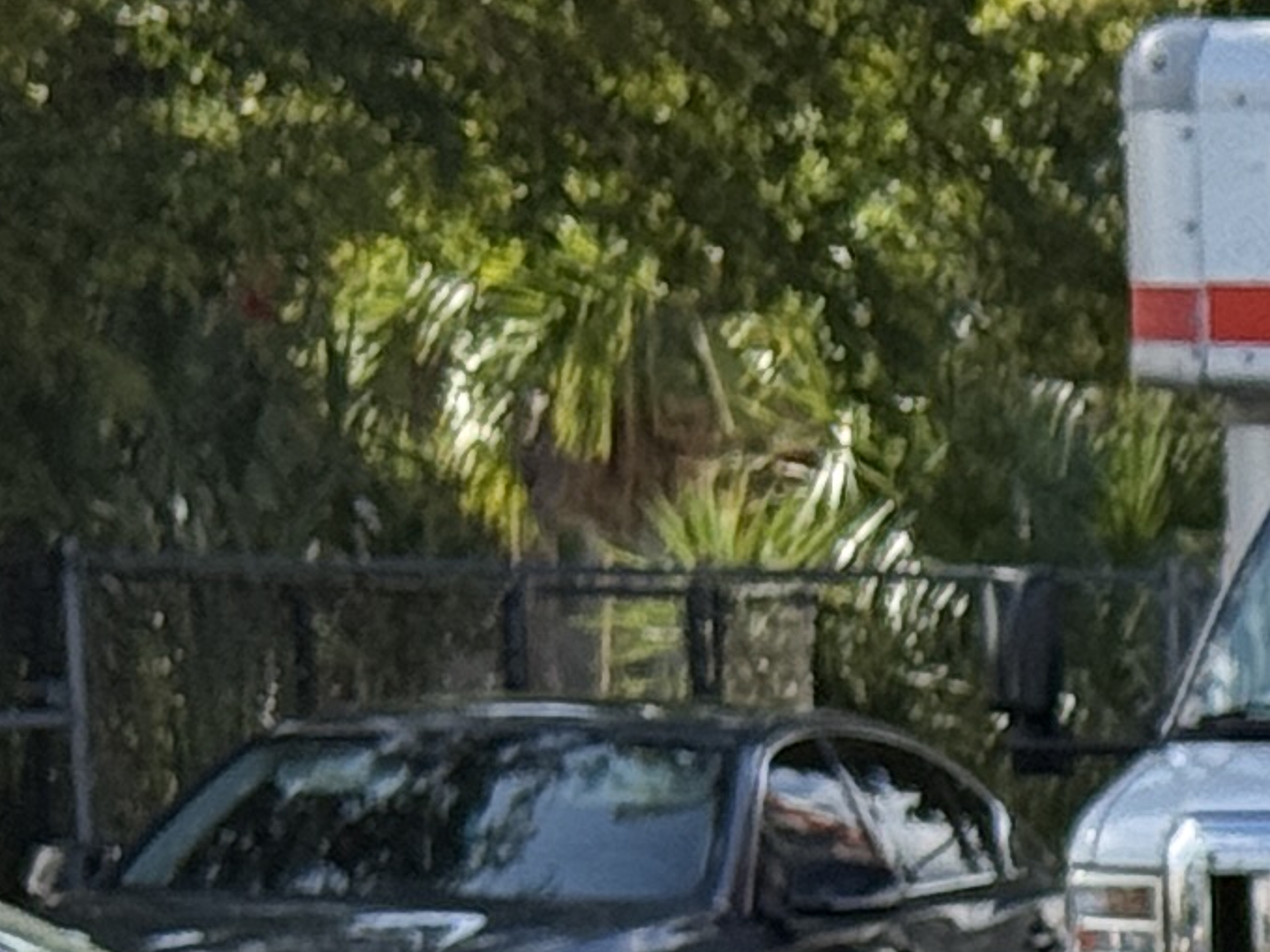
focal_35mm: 285
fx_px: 10454
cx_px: 3608
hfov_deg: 6.4
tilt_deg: -7.7
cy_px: 2190
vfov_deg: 5.1
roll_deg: +0.4
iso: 64
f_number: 1.78
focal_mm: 6.76
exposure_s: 1/2577
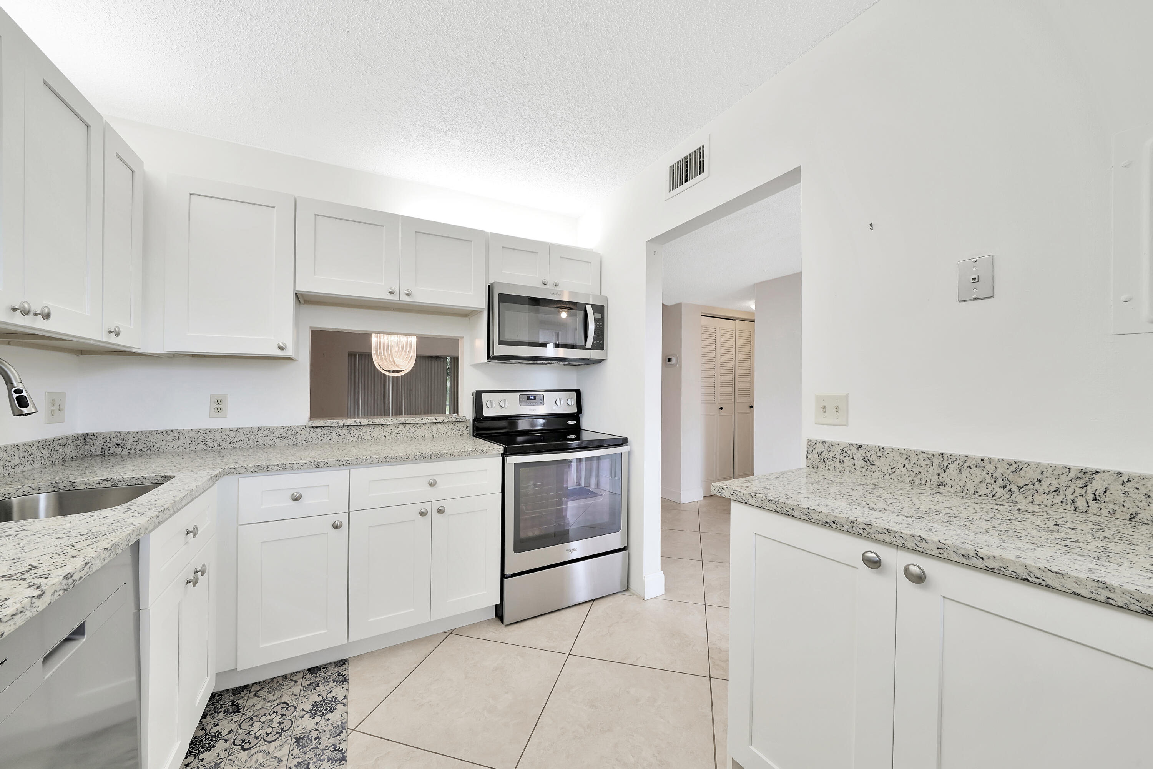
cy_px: 384
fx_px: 384
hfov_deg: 112.6
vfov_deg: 90.0
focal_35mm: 12
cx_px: 576
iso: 100
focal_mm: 12
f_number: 13
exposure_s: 1/20
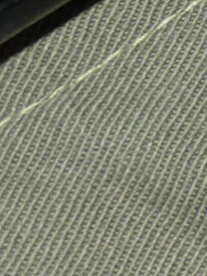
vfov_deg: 4.9
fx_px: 3192
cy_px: -139
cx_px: 708
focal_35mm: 400
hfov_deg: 3.6
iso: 100
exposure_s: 1/30
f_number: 3
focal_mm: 7.6
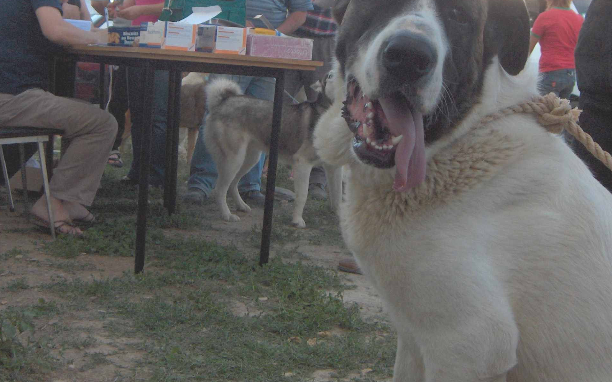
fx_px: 934
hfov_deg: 36.2
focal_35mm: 56
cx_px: 339
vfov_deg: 23.0
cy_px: 113
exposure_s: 1/588
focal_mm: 8
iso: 100
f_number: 2.8
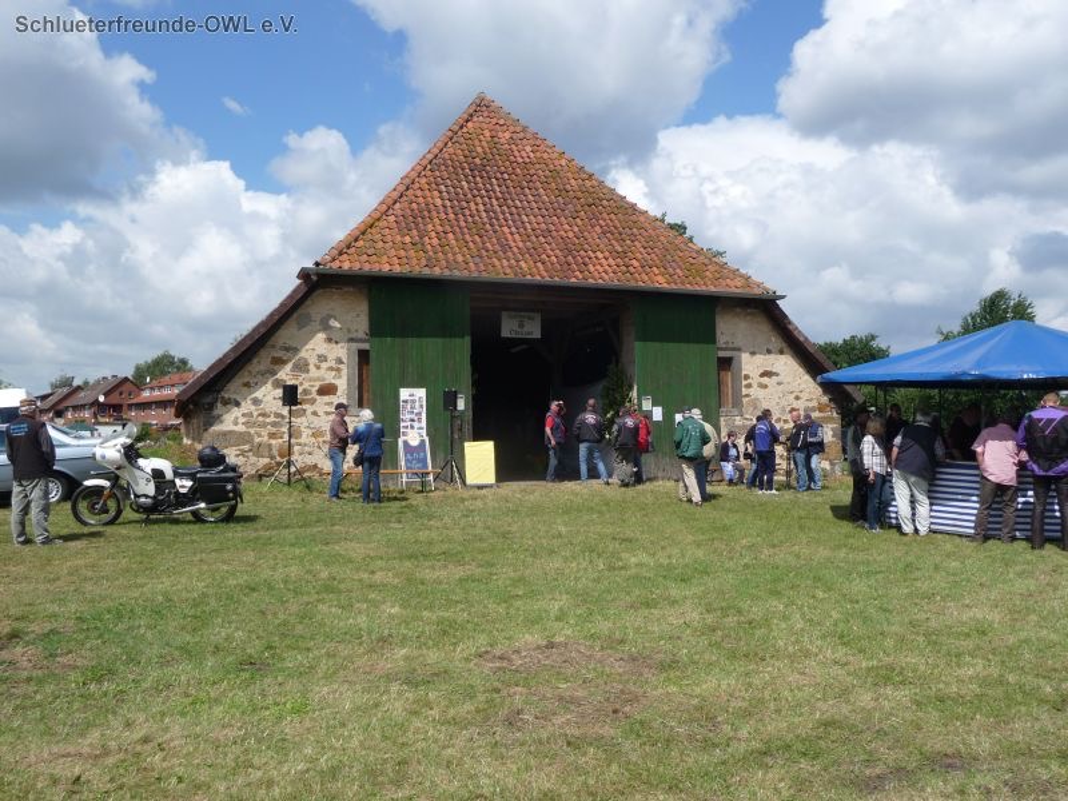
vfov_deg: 44.2
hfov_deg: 56.8
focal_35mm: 32
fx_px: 987
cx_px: 534
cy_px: 400
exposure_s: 1/250
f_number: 8
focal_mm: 5.3
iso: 100
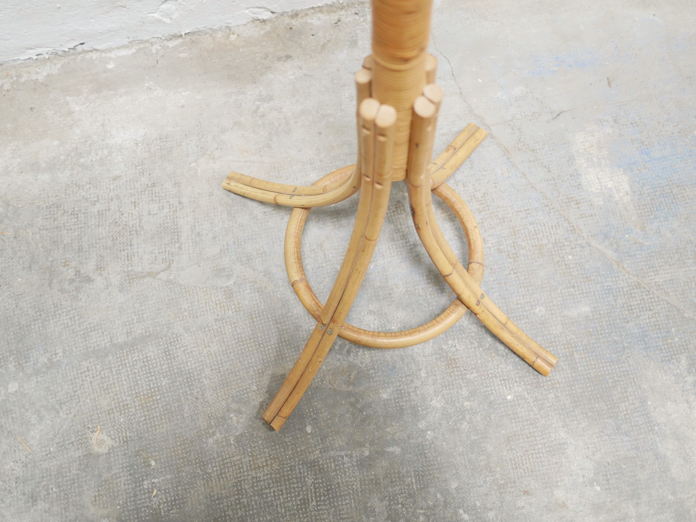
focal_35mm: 40
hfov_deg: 46.8
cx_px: 348
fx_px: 805
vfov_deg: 36.0
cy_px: 261
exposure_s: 1/60
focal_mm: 20
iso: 800
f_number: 1.7
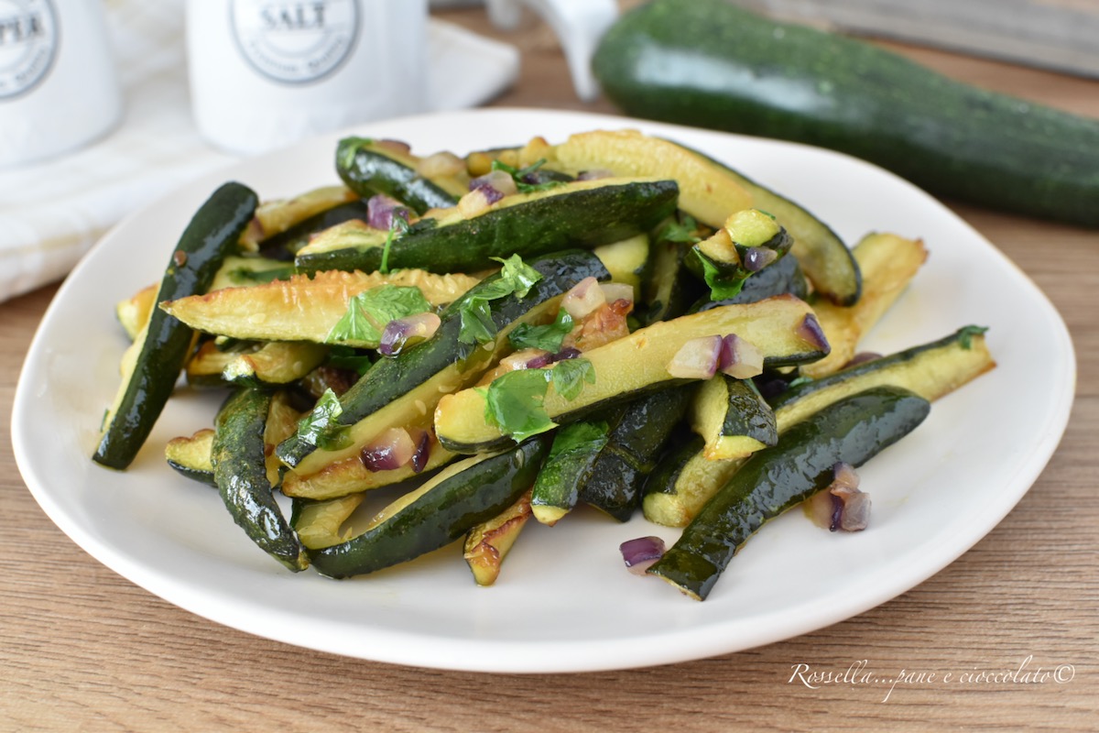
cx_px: 550
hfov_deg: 37.9
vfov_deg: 25.8
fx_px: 1603
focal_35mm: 52
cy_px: 366
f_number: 5.6
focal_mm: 35
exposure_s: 1/50
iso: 800
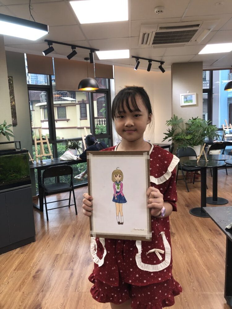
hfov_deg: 49.7
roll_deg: +3.1
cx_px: 116
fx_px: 250
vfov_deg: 63.4
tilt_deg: -6.4
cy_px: 154
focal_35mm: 28
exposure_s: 1/120
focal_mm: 3.99
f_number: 1.8
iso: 100
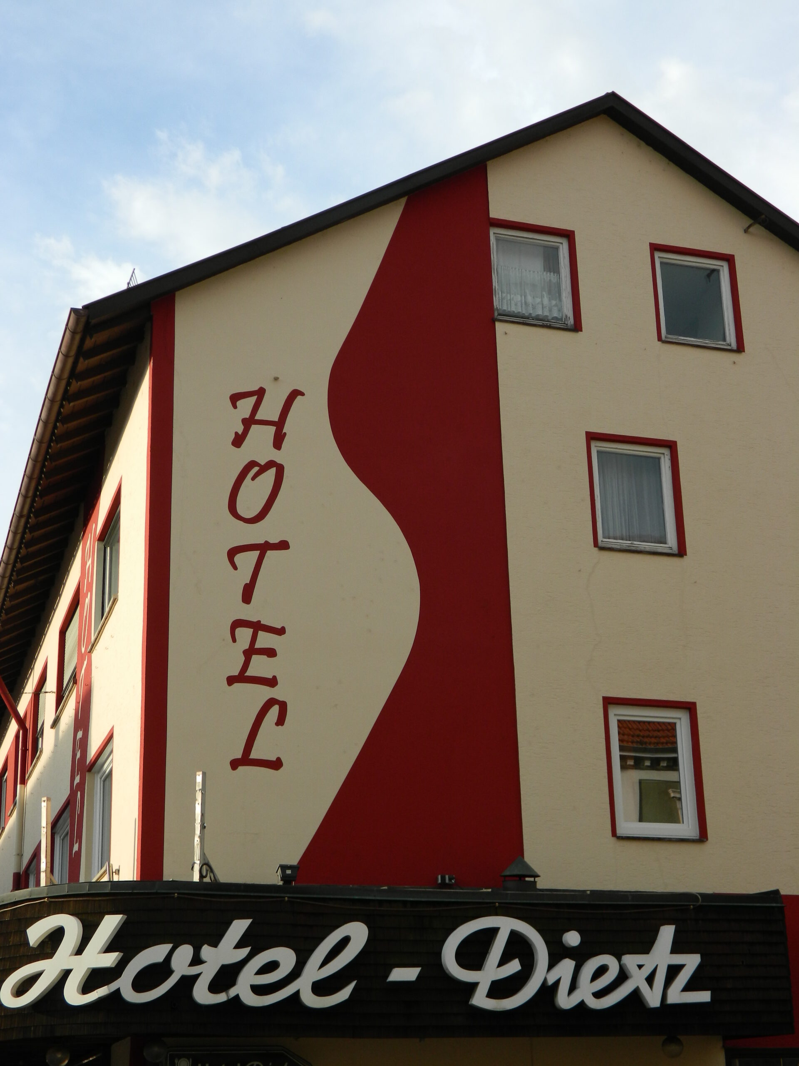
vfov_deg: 33.8
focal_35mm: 57
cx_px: 400
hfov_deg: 25.7
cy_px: 533
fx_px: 1754
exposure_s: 1/320
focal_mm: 10.2
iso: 80
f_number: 3.8
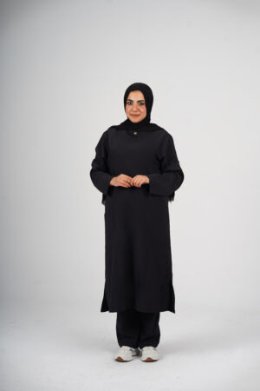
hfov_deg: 16.1
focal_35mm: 85
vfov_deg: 23.9
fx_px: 921
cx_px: 130
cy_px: 196
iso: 125
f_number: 5
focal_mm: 85
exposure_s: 1/160
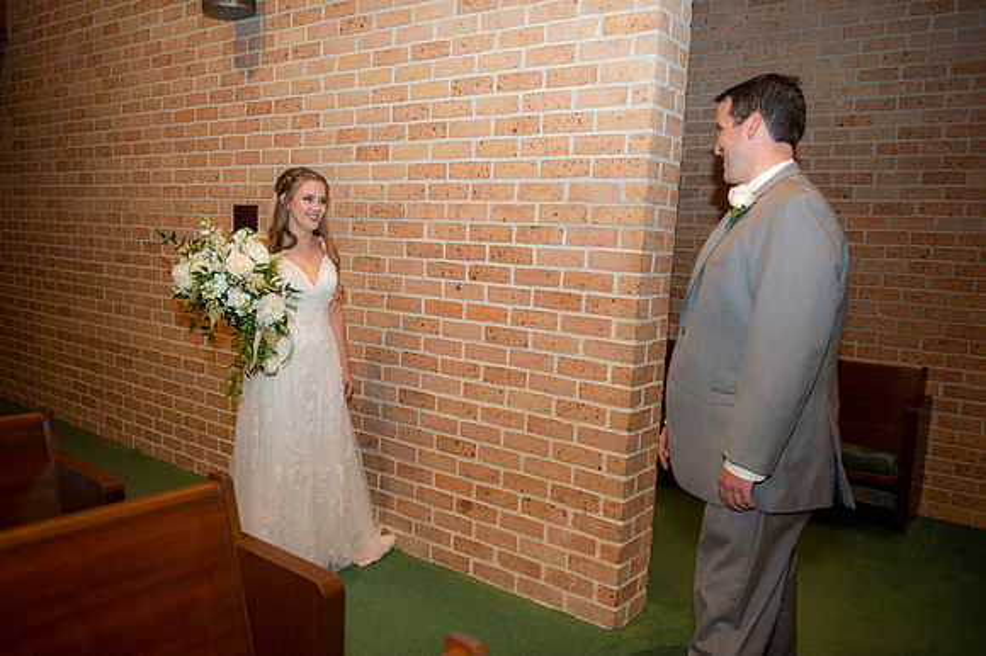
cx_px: 493
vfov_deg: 44.9
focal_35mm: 29
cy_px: 328
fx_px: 794
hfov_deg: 63.7
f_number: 2.8
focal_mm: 29
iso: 800
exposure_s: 1/200
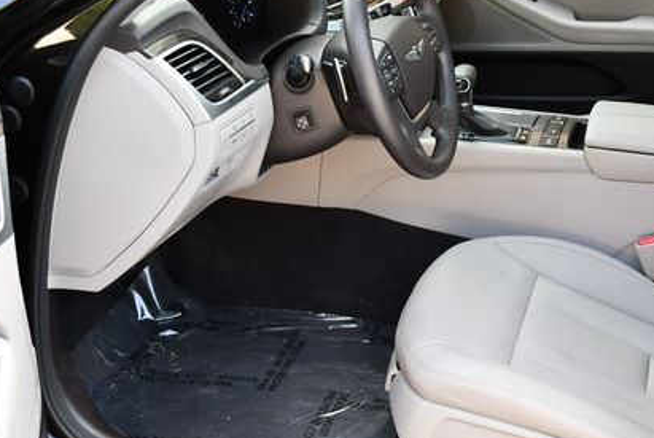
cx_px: 461
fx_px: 1018
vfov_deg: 24.2
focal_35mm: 56
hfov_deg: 35.1
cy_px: 204
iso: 560
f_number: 3.5
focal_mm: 18
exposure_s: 1/250
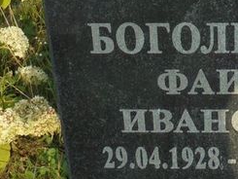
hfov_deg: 22.4
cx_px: 216
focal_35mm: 85
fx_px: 585
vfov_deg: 16.6
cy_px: -40
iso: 100
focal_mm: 4.6
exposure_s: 1/500
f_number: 3.5
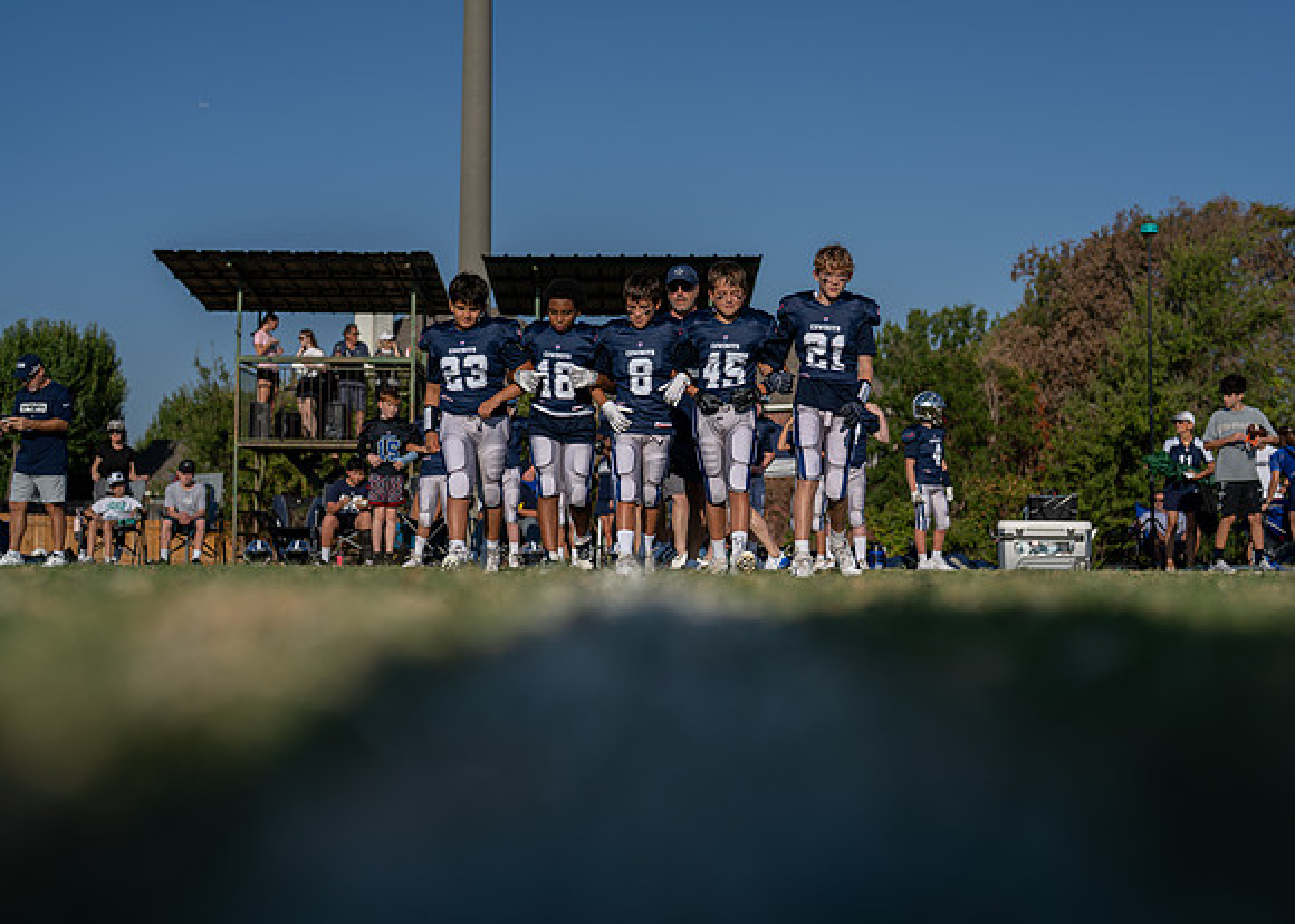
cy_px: 461
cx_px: 696
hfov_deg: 36.1
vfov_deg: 26.2
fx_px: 1983
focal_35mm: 54
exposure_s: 1/5000
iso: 100
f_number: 2.2
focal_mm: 50
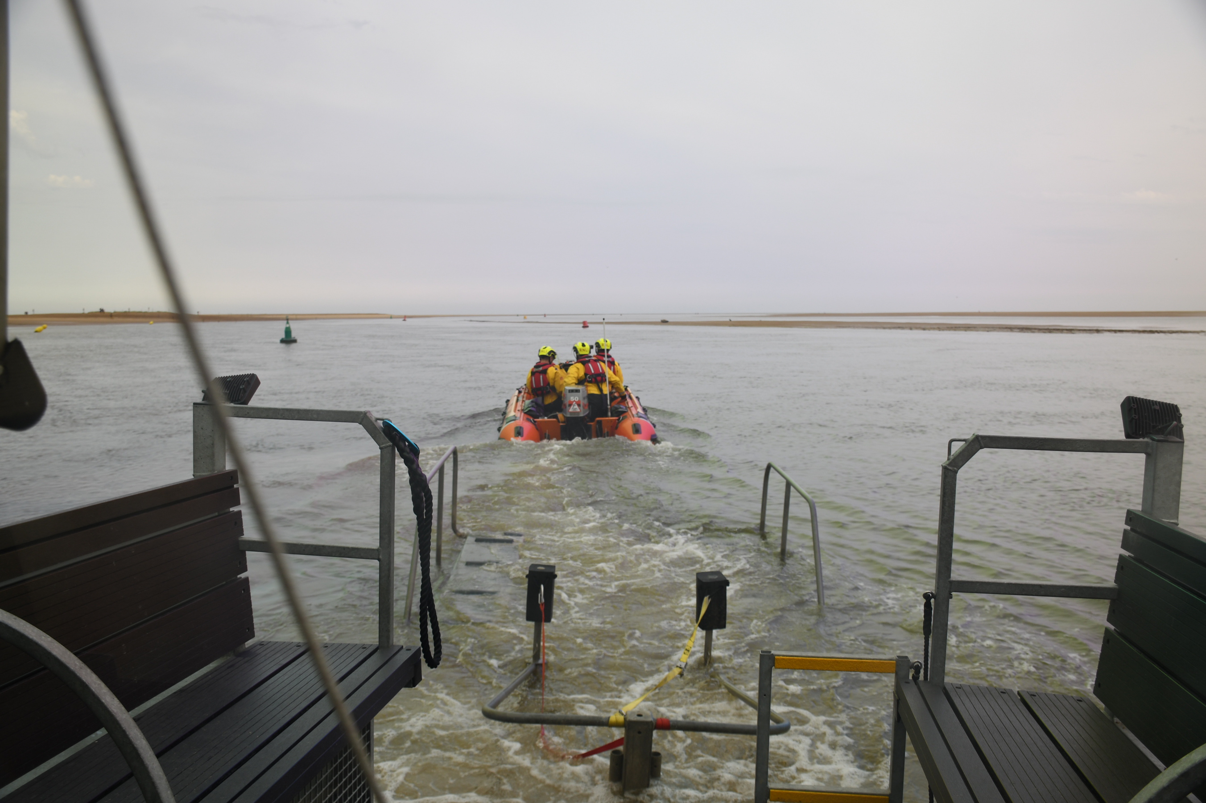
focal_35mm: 30
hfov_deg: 62.0
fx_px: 1004
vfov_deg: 43.6
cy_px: 402
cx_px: 603
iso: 160
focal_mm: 20
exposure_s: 1/250
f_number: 7.1
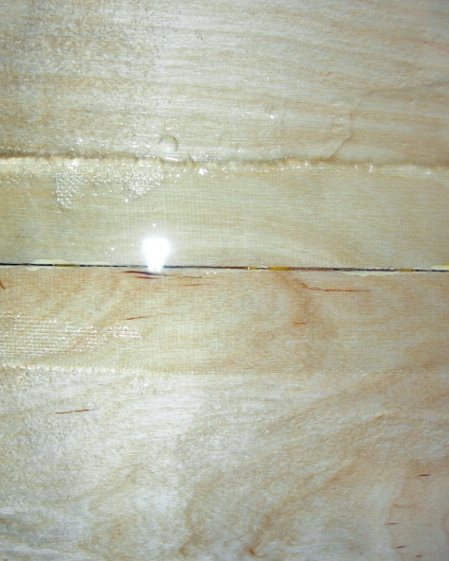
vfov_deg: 37.3
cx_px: 130
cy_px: 280
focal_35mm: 50
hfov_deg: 29.9
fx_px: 830
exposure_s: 1/30
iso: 64
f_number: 2.8
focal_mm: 7.8
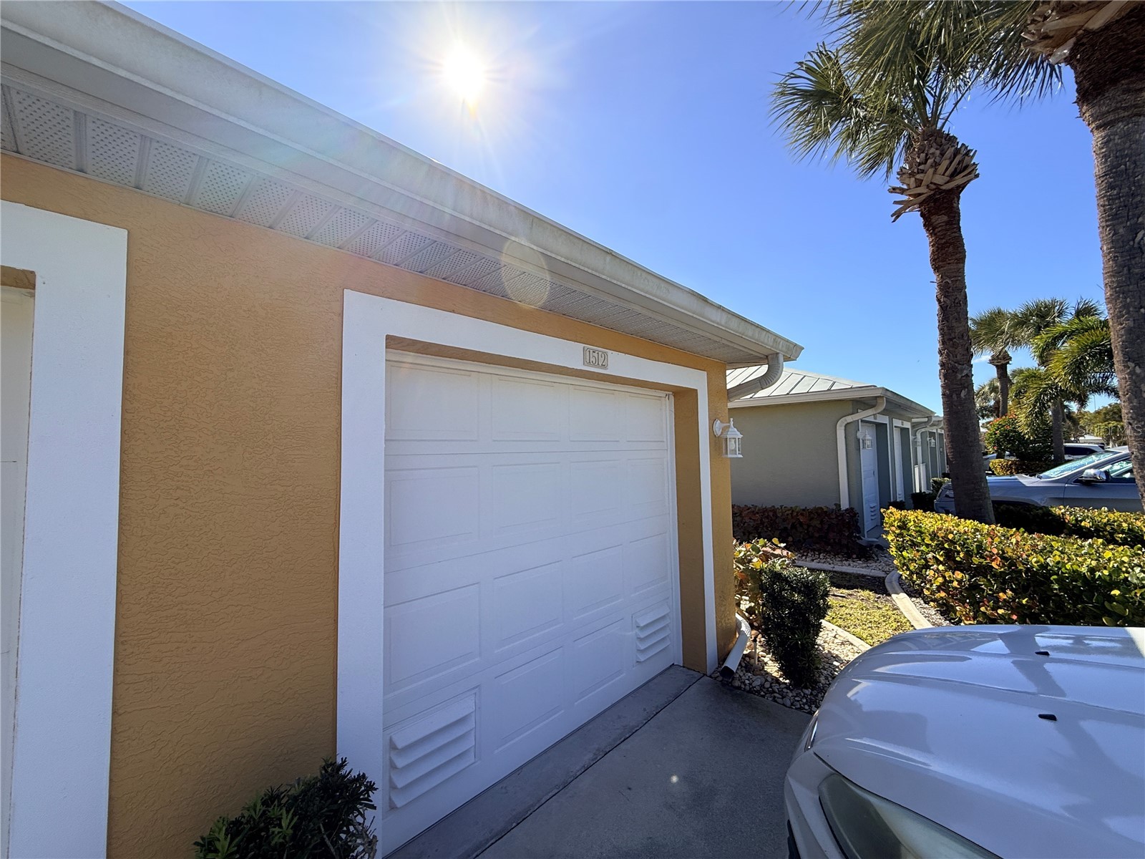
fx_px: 463
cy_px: 430
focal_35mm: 14
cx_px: 572
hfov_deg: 102.1
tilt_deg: +2.8
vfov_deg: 85.7
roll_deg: +3.3
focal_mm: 2.22
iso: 50
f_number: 2.2
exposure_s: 1/1399
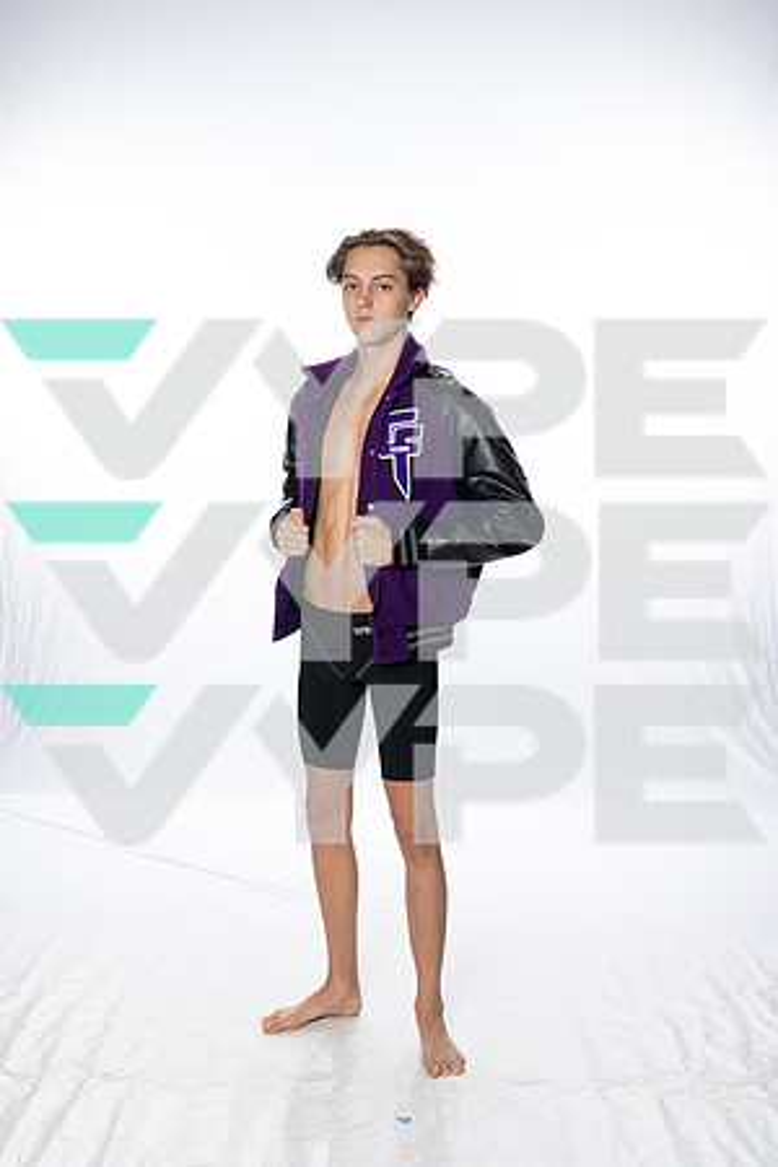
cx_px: 389
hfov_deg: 27.0
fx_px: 1621
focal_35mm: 50
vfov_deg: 39.6
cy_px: 584
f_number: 8
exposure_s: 1/250
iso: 800
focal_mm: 50
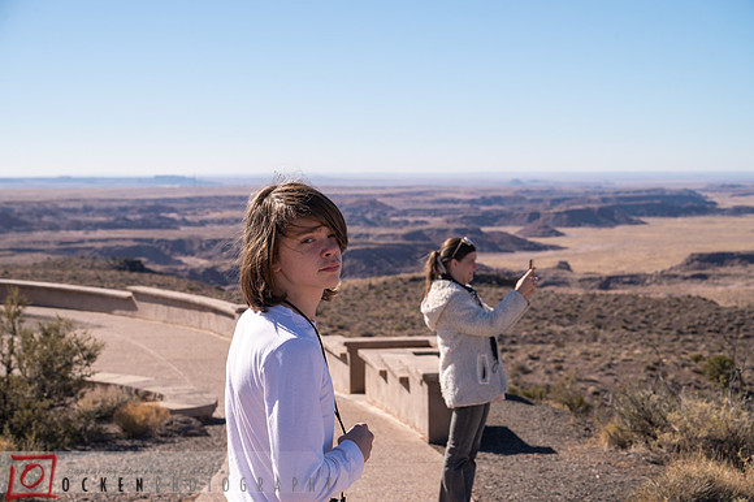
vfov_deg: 19.4
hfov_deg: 28.9
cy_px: 251
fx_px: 1465
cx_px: 377
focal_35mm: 70
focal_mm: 70
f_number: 8
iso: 200
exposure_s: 1/1250
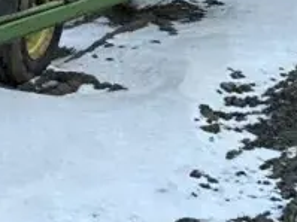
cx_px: -115
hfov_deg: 15.9
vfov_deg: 12.7
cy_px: 80
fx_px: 995
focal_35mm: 116
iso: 64
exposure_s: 1/241
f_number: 1.78
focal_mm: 6.86
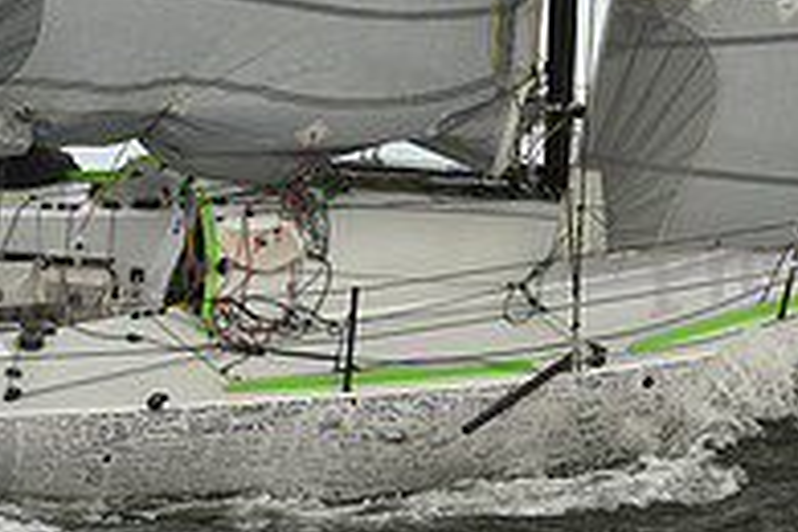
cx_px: 434
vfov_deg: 6.6
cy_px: 55
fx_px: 4610
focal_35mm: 208
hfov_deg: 9.9
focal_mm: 70
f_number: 8
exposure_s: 1/1250
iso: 320
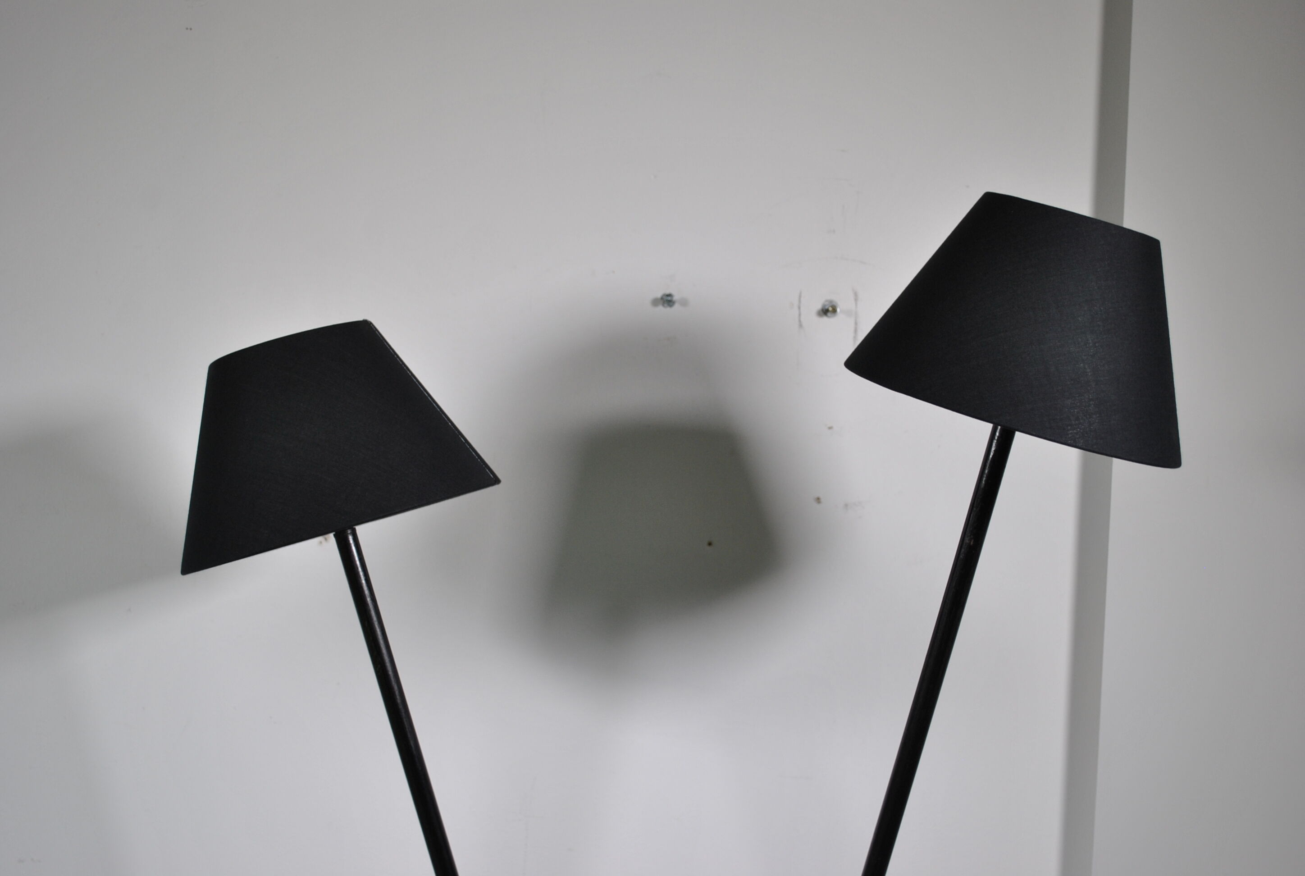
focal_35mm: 48
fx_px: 1744
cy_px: 438
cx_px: 652
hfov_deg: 41.0
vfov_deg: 28.2
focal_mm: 32
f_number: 5
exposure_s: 1/50
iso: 200
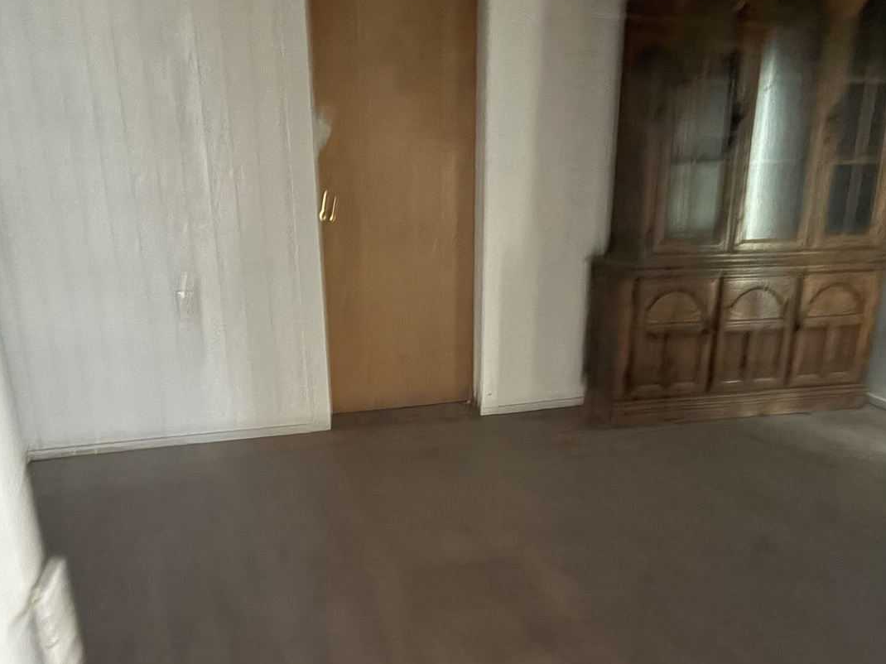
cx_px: 442
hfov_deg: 52.6
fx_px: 896
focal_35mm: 35
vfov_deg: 39.8
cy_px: 477
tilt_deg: -20.2
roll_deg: +0.6
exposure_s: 1/21
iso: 1000
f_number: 1.6
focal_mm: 5.96
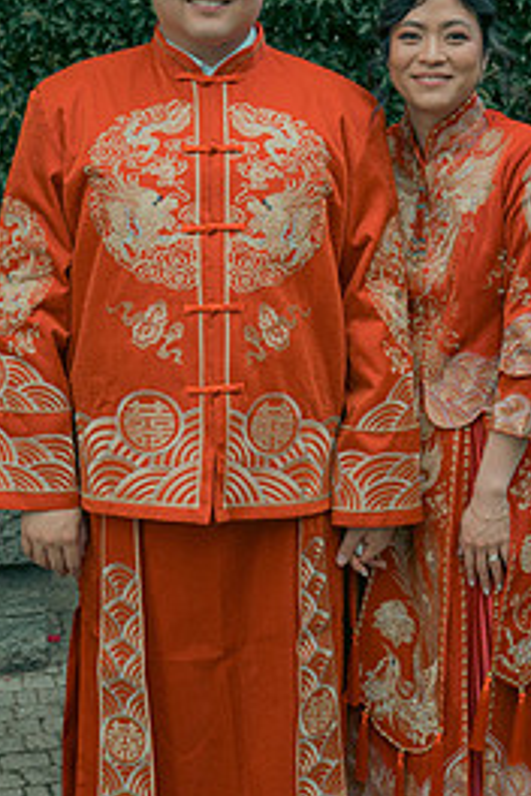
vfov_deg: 28.8
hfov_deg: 19.5
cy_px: 404
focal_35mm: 70
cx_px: 259
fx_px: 1549
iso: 400
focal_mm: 41
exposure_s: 1/160
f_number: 5.6
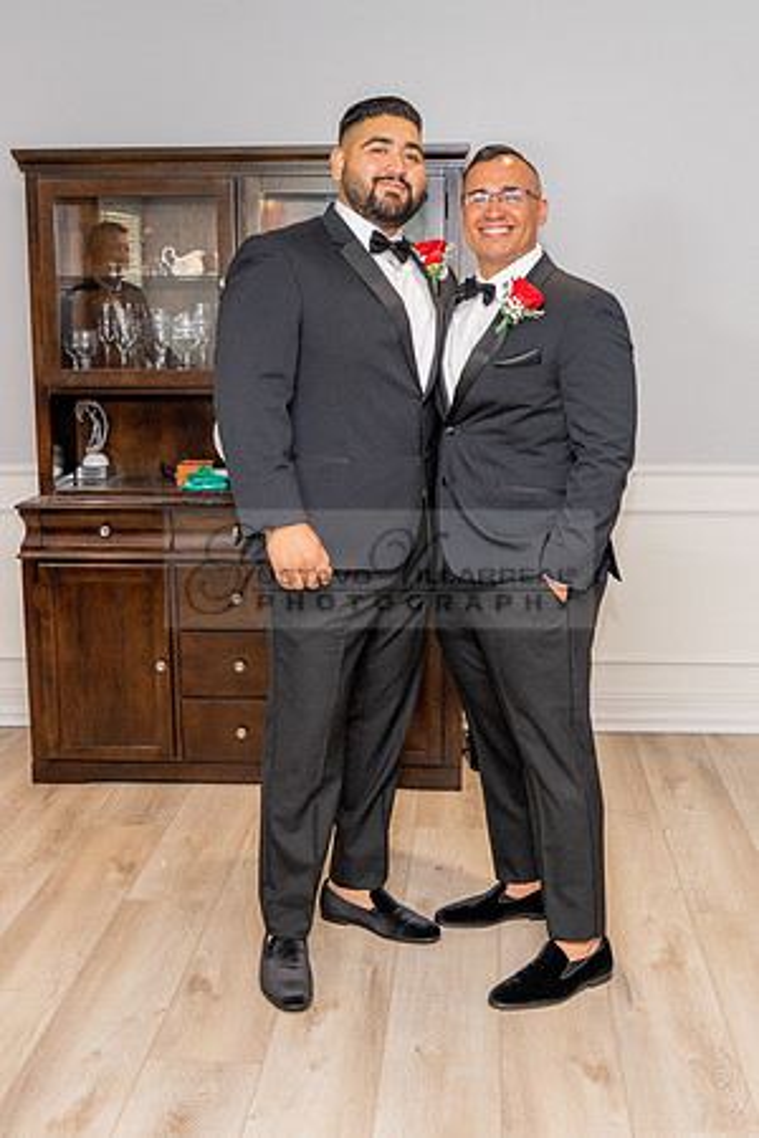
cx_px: 410
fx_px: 1370
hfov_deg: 31.0
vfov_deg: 45.1
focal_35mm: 43
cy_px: 523
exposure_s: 1/160
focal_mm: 24
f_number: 4
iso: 640
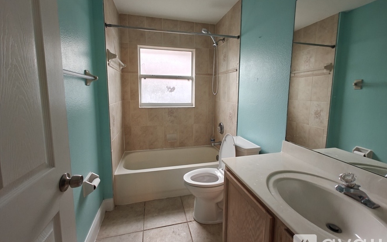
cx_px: 193
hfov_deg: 101.5
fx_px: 158
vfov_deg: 74.6
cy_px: 111
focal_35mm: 15
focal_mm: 2.62
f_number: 2.2
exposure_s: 1/20
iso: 250
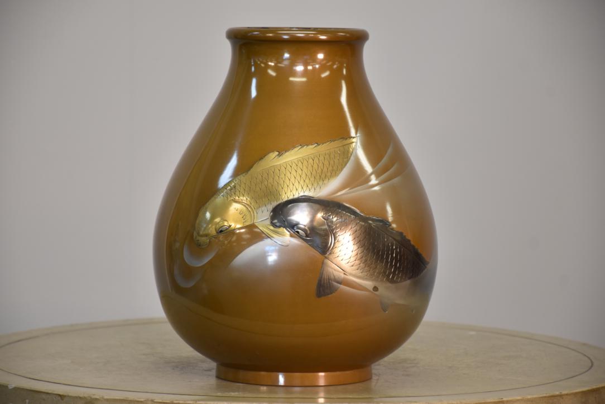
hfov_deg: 11.2
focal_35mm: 183
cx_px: 302
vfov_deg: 7.5
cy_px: 202
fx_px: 3076
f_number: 5.6
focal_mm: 122
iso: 400
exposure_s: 1/40
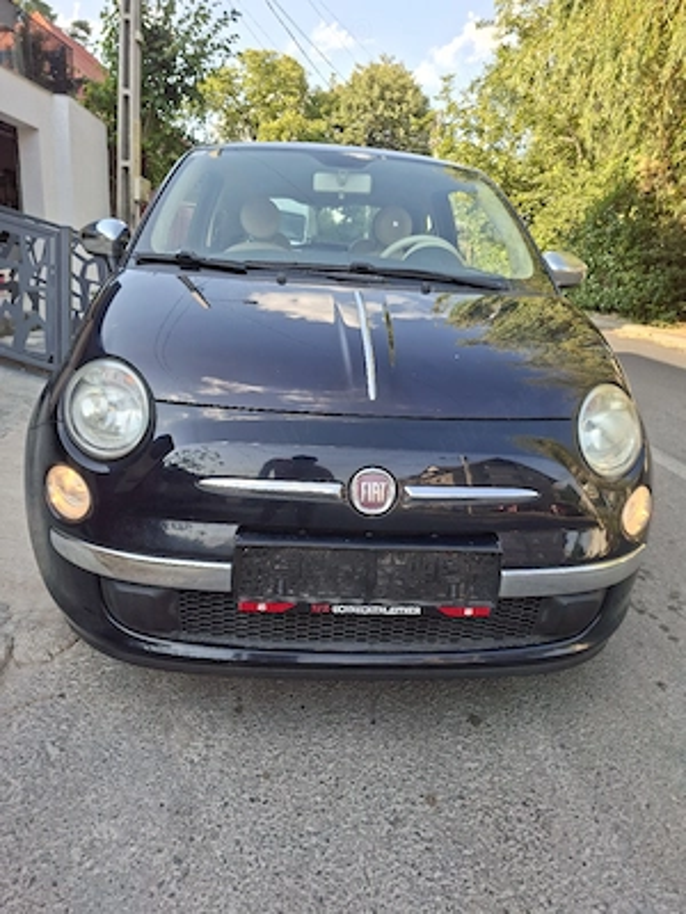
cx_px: 343
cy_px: 457
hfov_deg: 58.9
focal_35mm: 23
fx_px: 608
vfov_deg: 73.9
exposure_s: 1/270
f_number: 1.8
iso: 50
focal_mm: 5.54
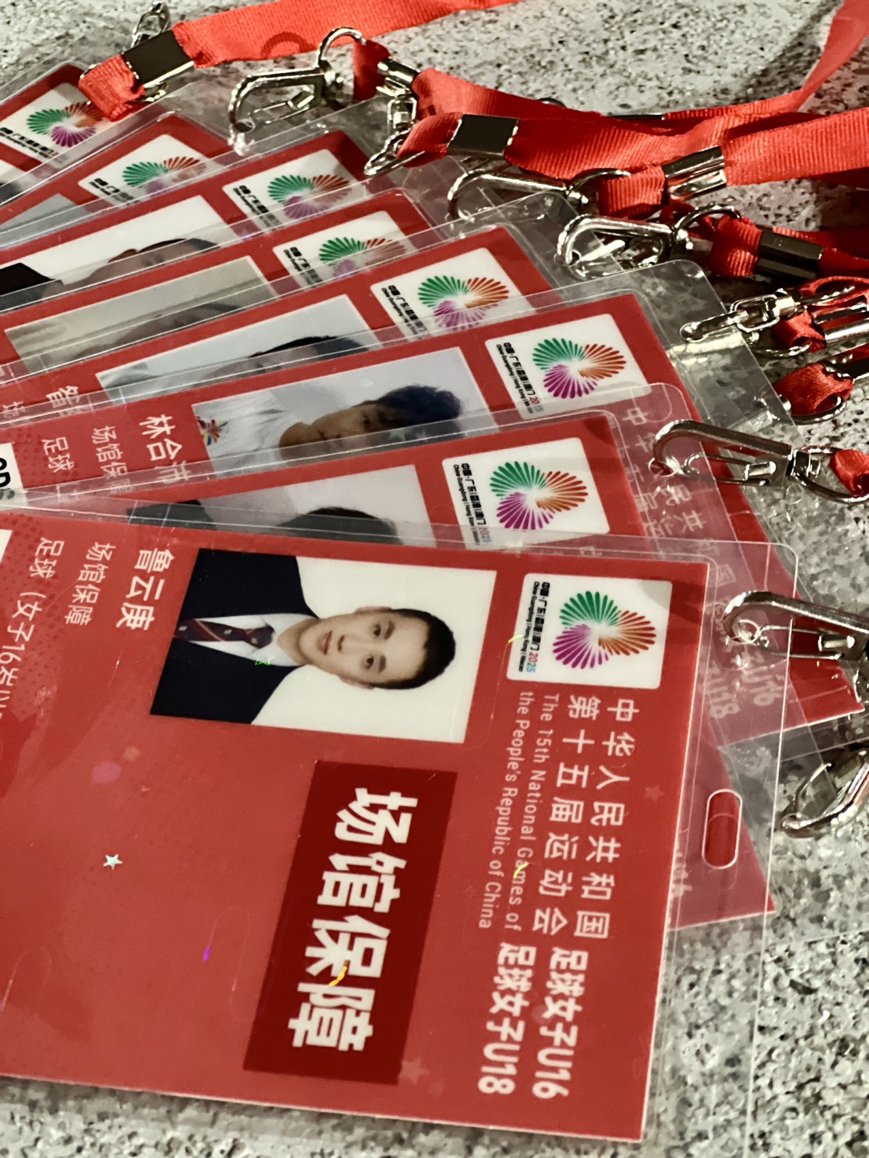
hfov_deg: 19.1
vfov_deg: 25.3
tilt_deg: -39.3
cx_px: 434
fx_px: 2577
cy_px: 579
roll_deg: +2.4
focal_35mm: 77
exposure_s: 1/15
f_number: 2.8
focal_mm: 9
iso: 1000
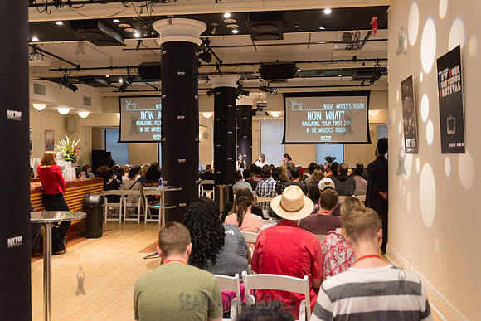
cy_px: 160
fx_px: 454
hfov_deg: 55.8
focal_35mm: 34
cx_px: 240
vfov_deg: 38.9
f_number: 4
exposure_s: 1/125
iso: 2500
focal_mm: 34
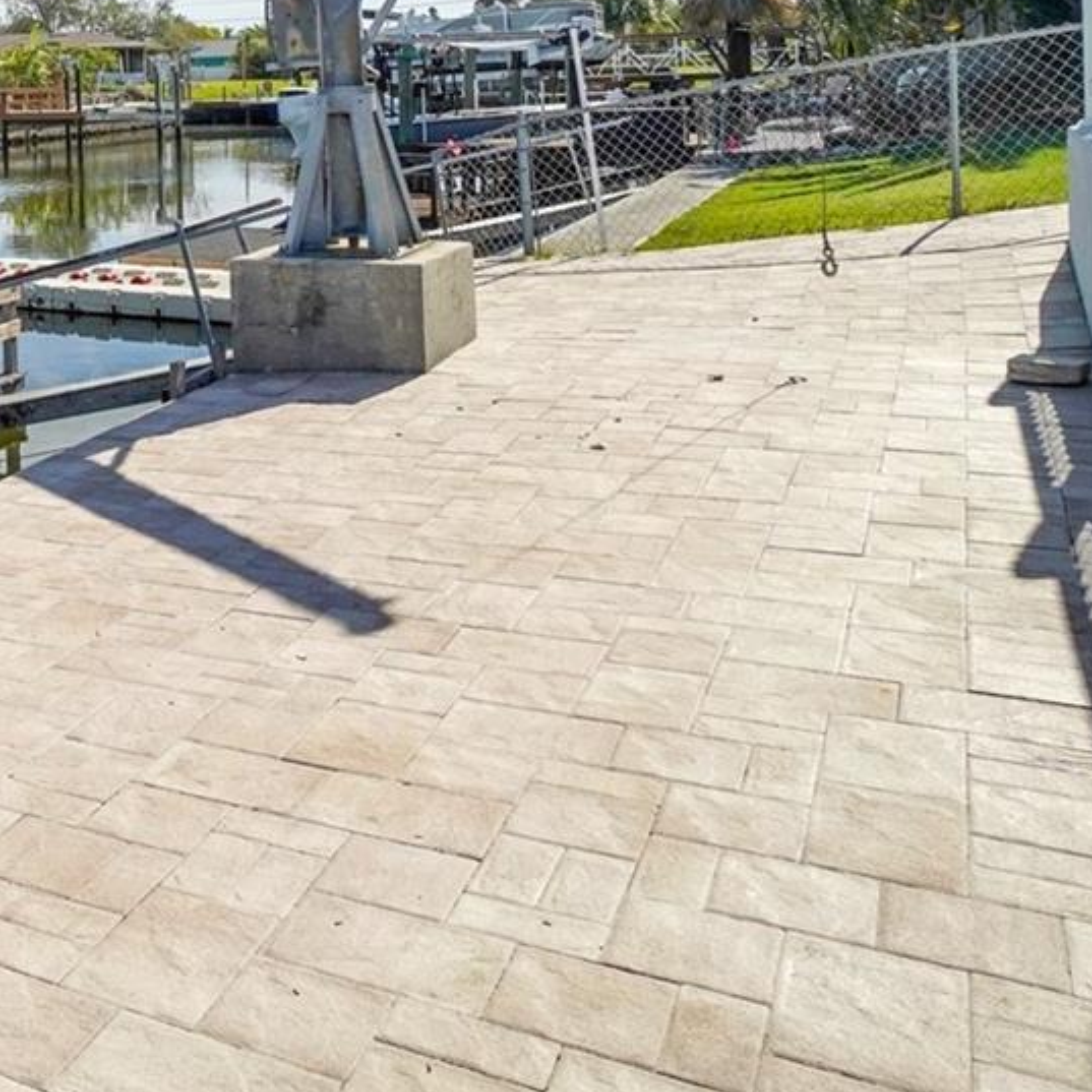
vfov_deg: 41.0
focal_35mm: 38
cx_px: -165
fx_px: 1356
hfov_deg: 35.9
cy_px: 140
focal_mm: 10
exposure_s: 1/1600
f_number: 8
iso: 400
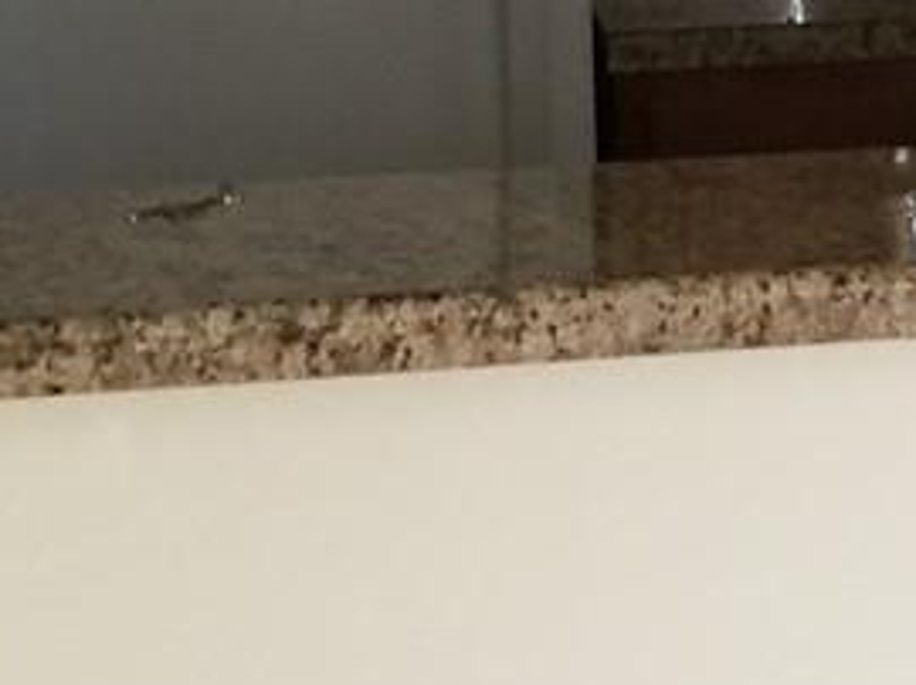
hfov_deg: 10.9
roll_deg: -0.4
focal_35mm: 172
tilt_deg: -4.7
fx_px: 4547
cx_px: 1547
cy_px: -163
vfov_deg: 8.5
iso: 100
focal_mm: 4.15
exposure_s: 1/30
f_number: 2.2
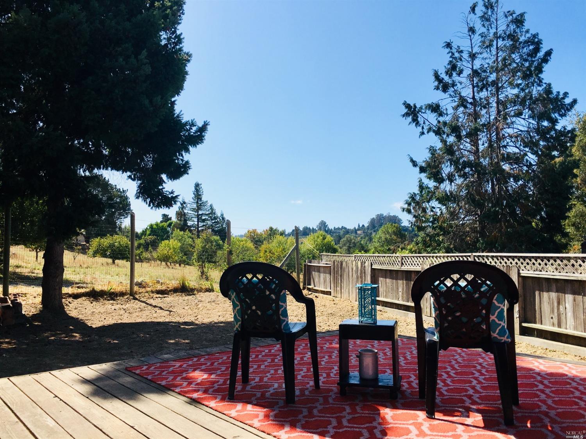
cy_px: 220
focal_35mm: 29
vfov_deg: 48.2
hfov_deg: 61.7
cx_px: 293
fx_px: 491
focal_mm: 4.15
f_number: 2.2
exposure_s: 1/2137
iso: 25
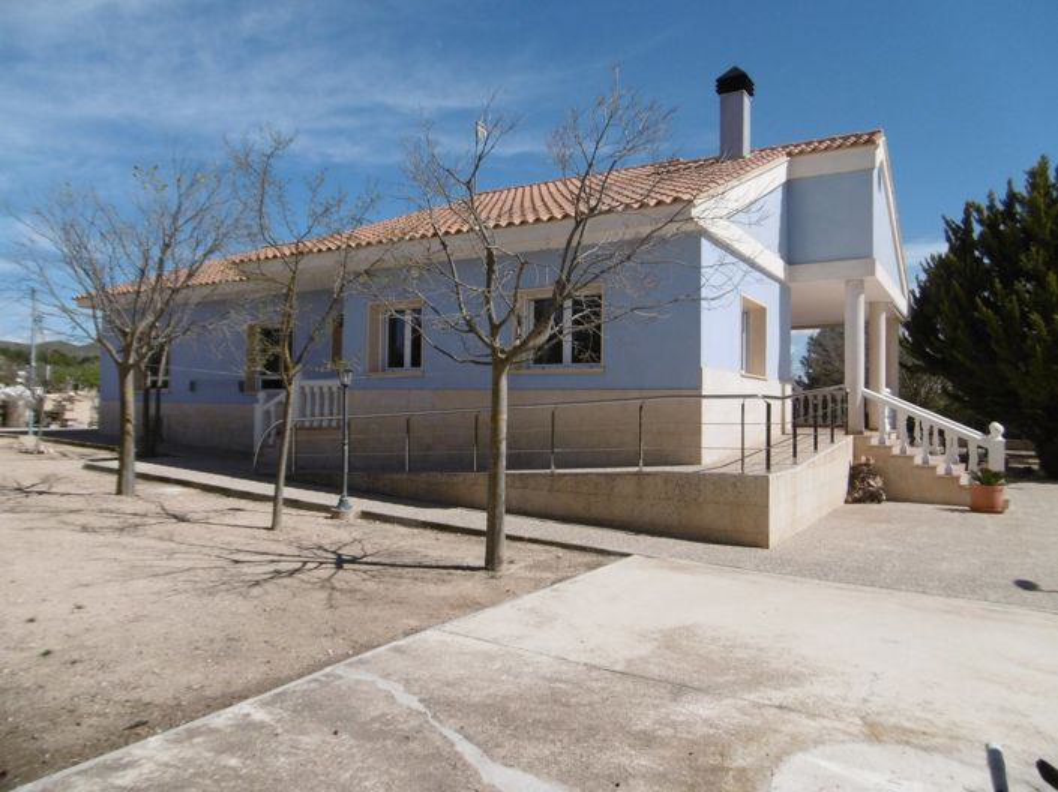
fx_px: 733
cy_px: 396
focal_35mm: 24
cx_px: 529
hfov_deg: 71.6
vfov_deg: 56.8
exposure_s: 1/320
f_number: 7.8
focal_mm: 4.3
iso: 100
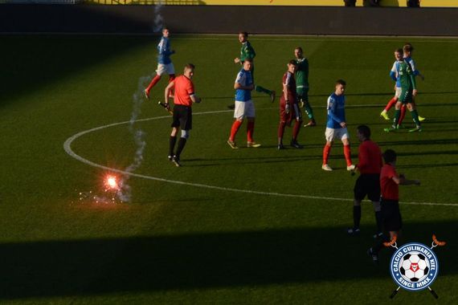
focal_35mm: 105
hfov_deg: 19.5
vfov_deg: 13.0
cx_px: 229
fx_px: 1336
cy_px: 152
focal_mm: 70
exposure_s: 1/400
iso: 640
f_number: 20
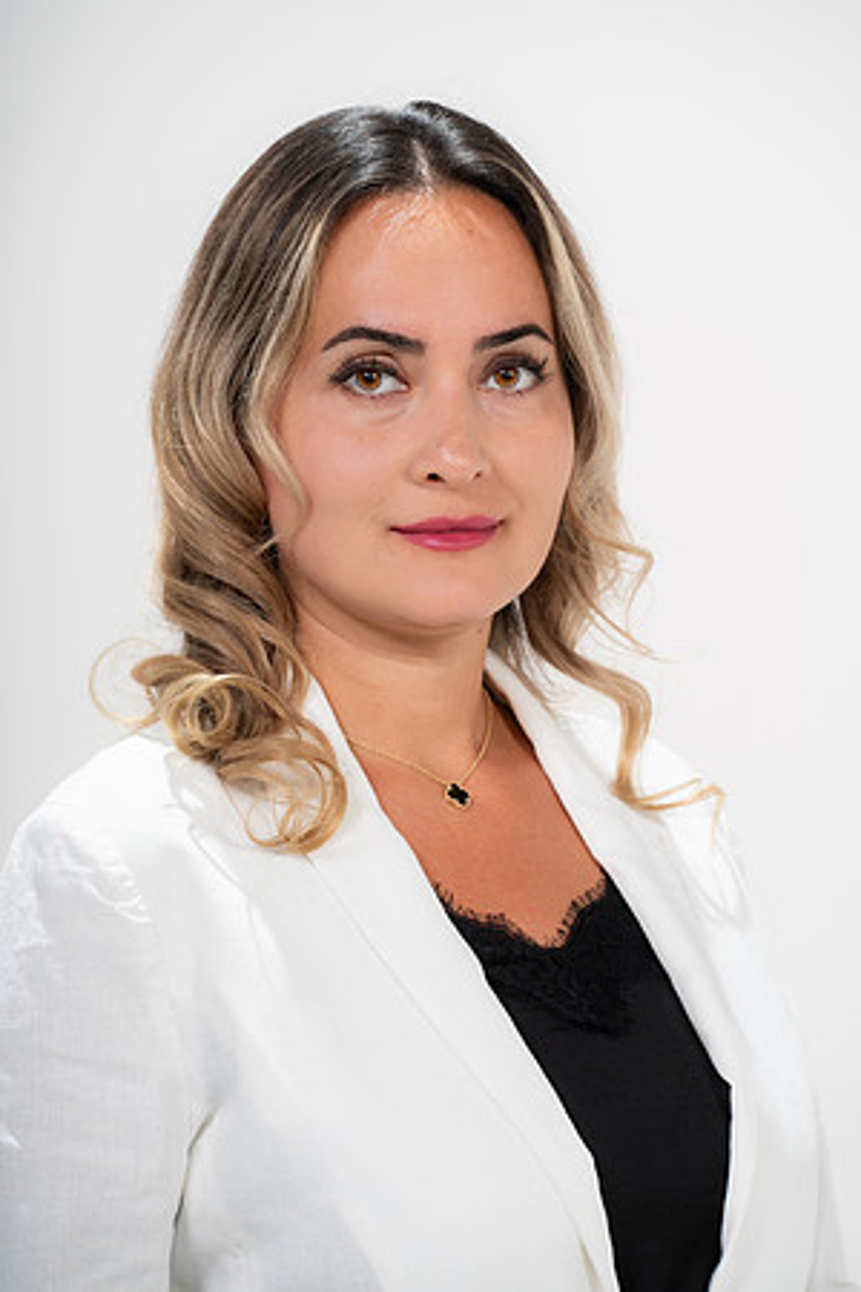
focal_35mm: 158
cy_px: 646
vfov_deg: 13.0
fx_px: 5668
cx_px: 430
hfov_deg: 8.7
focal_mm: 158
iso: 320
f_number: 5.6
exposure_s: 1/200
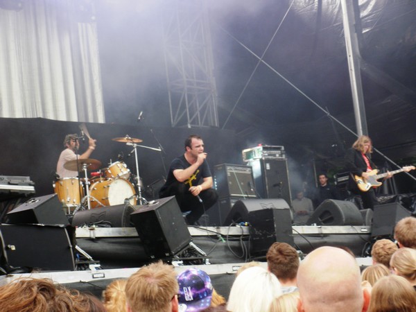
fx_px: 1202
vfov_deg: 14.8
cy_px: 156
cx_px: 208
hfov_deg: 19.6
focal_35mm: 100
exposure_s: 1/60
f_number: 5
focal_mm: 17.4
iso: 100
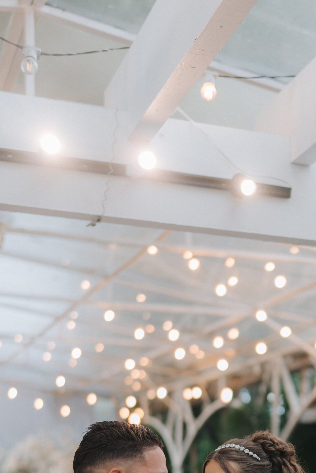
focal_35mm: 81
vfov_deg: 23.8
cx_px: 339
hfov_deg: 16.4
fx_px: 1066
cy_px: 486
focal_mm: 35
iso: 125
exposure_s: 1/250
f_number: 1.3
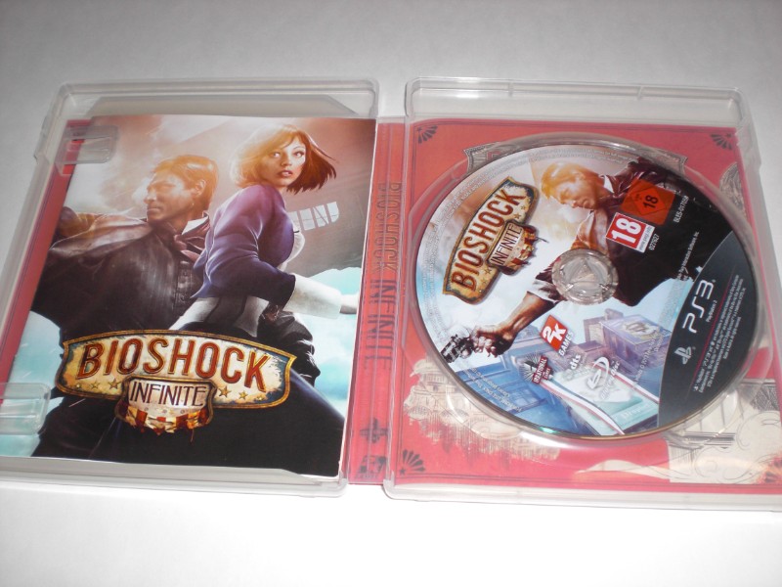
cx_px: 391
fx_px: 858
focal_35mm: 38
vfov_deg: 37.7
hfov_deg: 49.0
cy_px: 294
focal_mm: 6.3
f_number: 3.1
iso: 100
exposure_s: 1/60
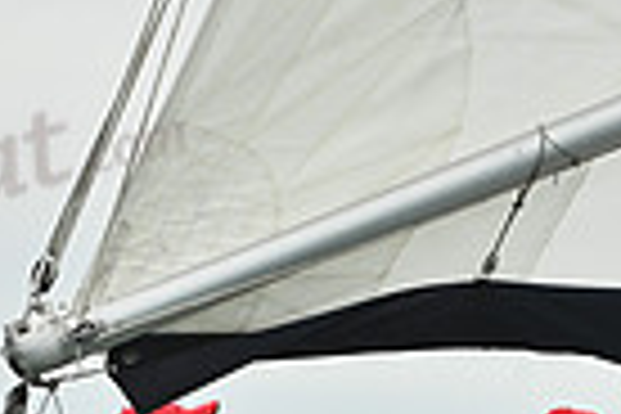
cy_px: 785
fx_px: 5071
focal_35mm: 294
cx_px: 423
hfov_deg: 7.0
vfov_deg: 4.6
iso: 320
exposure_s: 1/800
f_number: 9
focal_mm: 70
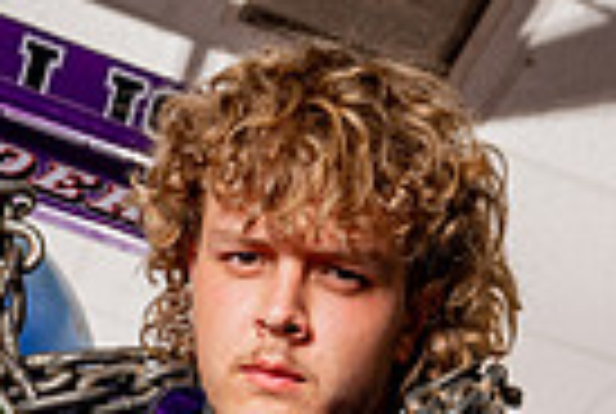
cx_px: 229
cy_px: 994
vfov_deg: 9.4
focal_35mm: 131
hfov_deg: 15.6
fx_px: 2246
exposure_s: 1/200
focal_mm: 40
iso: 100
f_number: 5.6
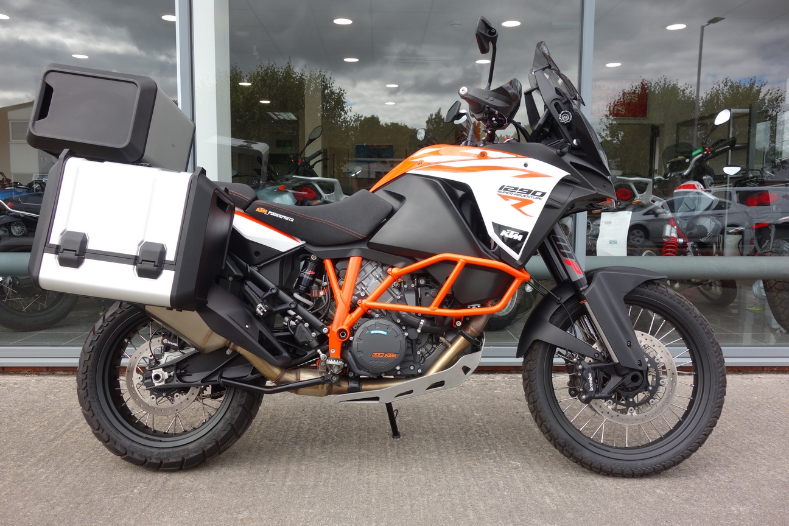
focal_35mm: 28
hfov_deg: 65.5
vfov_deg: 46.4
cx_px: 394
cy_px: 263
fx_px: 614
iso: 125
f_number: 5.6
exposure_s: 1/100
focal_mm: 10.4
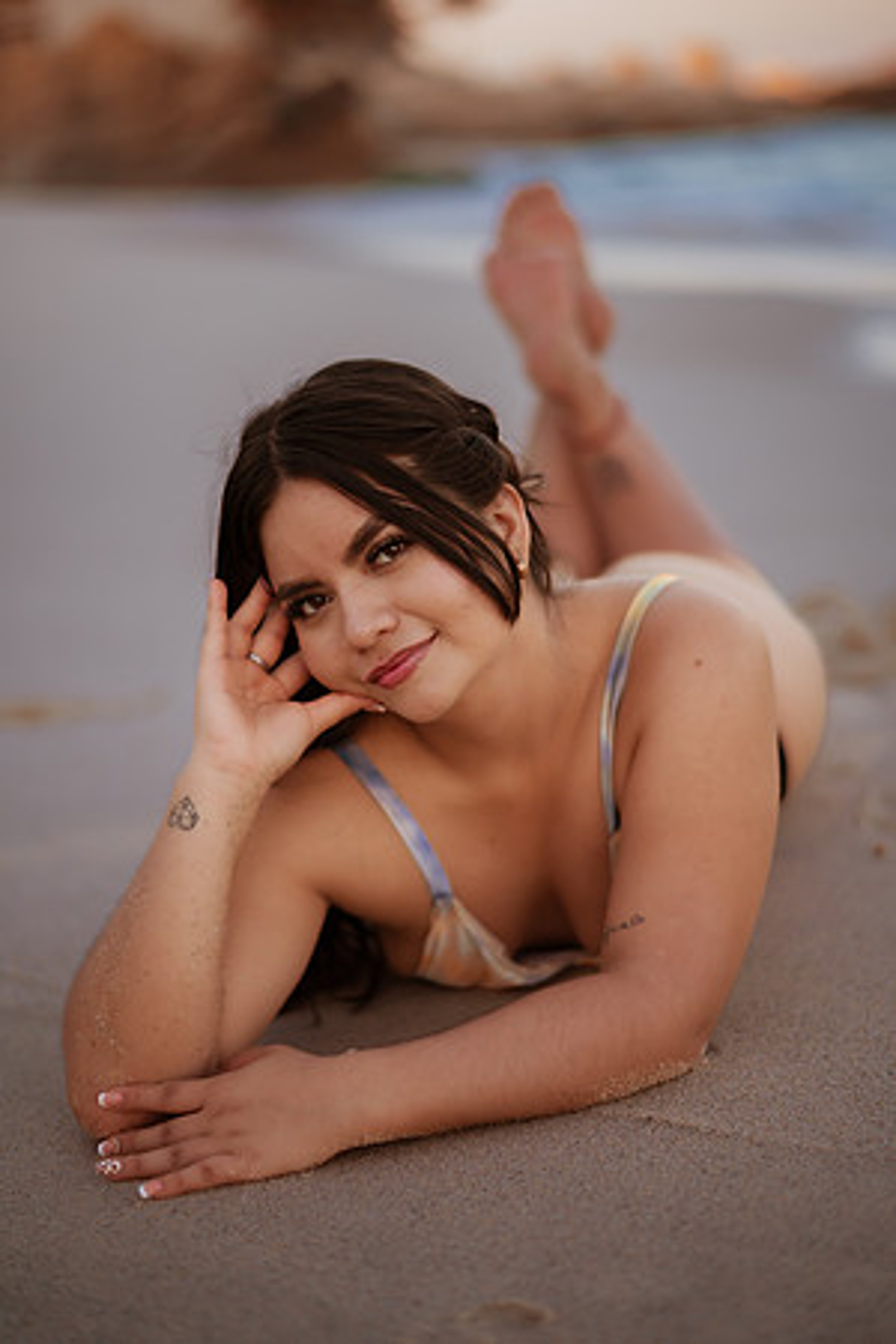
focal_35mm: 58
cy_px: 672
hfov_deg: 23.4
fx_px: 2165
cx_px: 448
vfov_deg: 34.5
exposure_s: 1/400
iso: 125
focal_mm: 58
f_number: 1.4
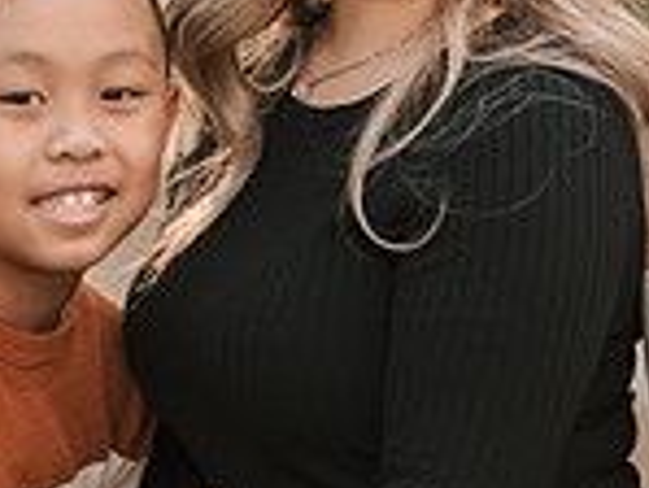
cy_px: 163
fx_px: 5967
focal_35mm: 318
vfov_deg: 4.7
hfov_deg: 6.2
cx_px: 688
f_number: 2
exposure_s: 1/500
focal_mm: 85
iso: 160
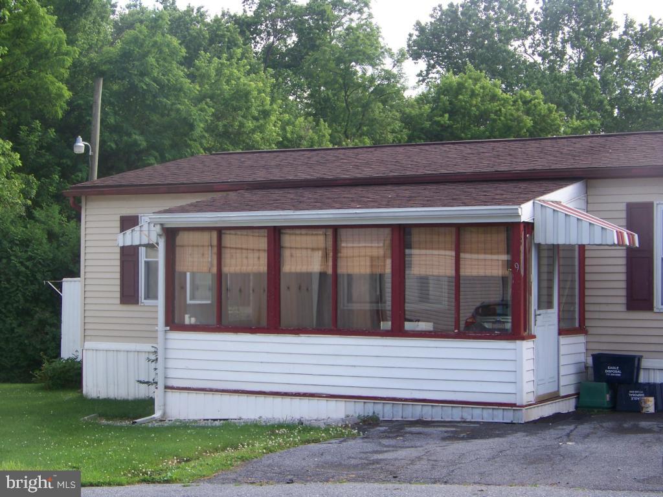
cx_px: 332
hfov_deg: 27.8
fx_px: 1341
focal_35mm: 70
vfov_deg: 21.0
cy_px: 248
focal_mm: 11.7
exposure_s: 1/250
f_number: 3.2
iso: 64
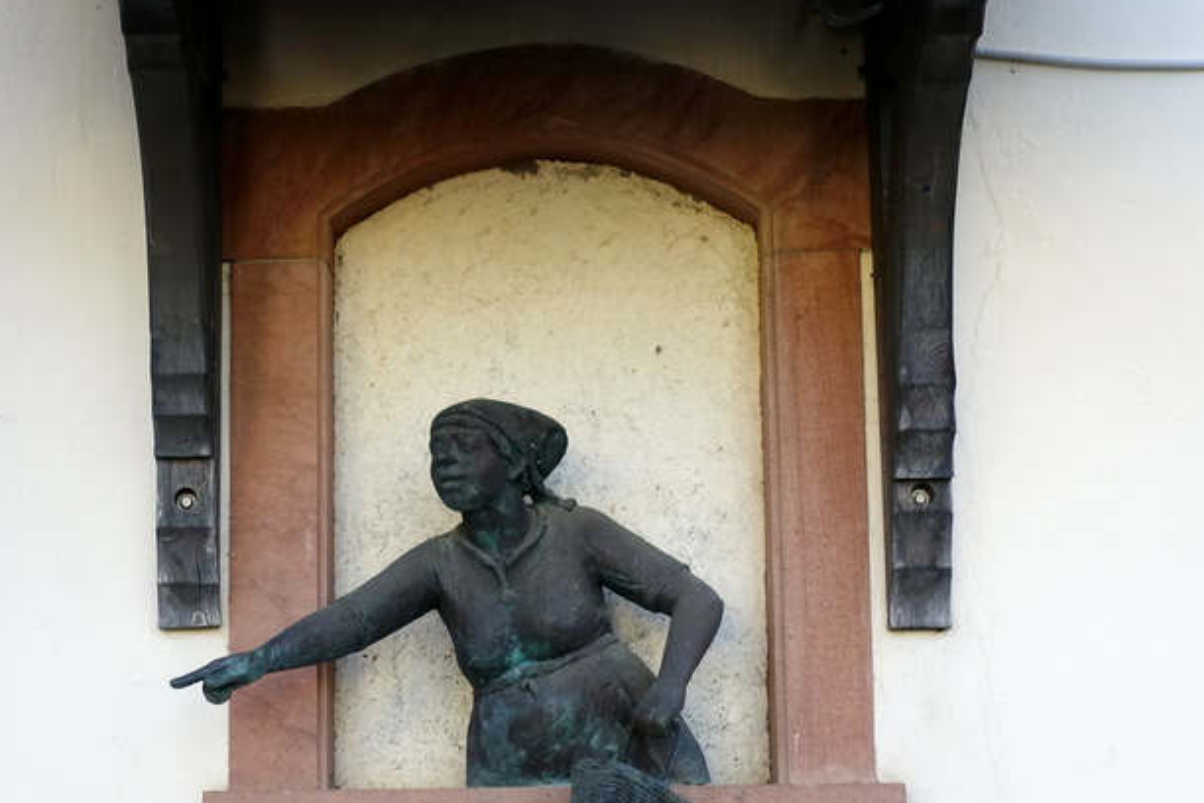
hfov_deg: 23.1
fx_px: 2943
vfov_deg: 15.5
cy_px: 484
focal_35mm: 88
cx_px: 482
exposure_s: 1/250
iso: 125
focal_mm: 25
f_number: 2.8
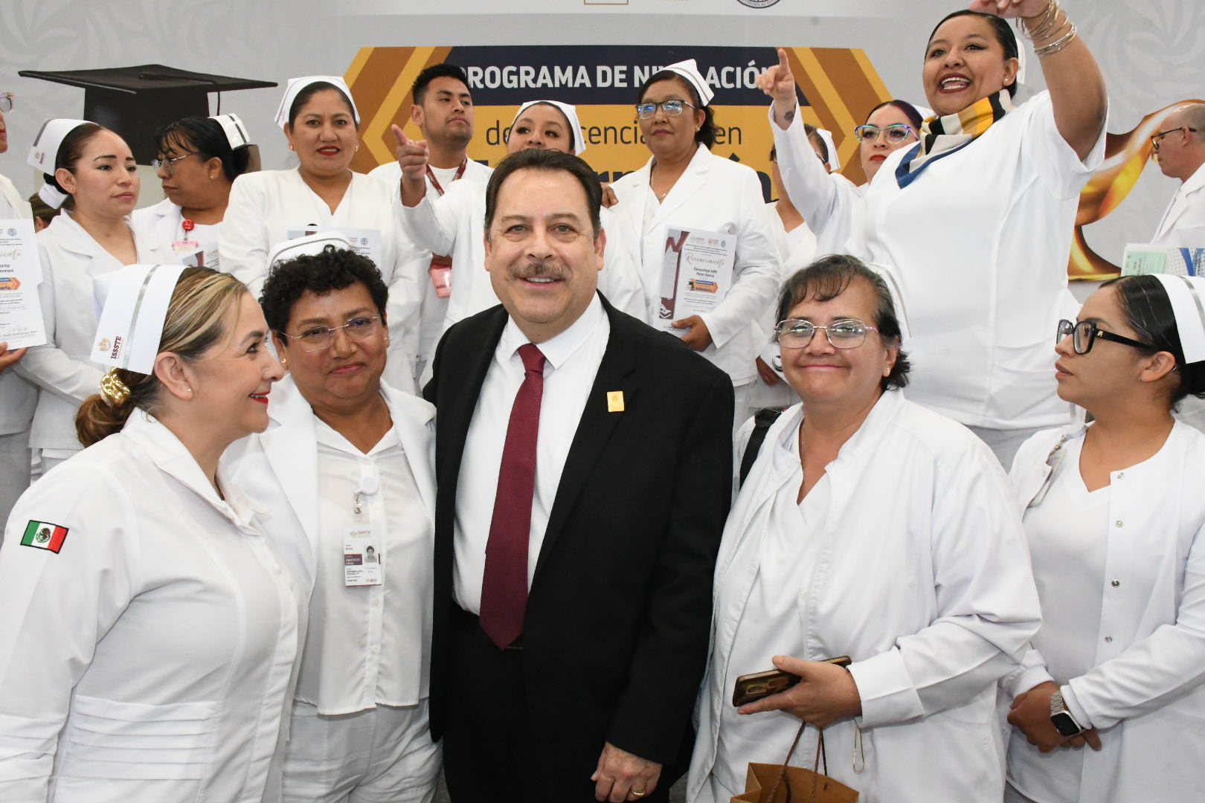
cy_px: 402
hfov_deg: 57.2
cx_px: 602
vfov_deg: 40.0
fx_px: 1104
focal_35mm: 33
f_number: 16
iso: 6400
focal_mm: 22
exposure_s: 1/160
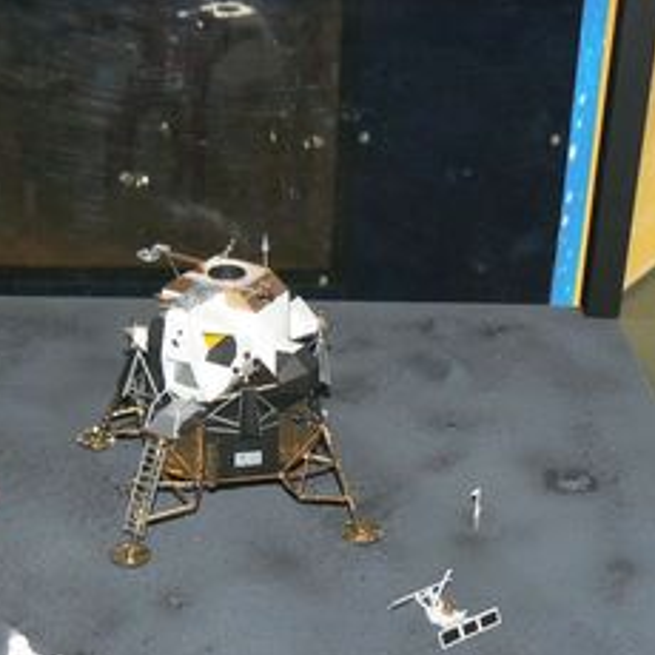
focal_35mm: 80
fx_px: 1713
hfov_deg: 21.6
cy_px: 421
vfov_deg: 21.6
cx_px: 228
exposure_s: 1/60
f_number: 2.8
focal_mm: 8.7
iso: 100
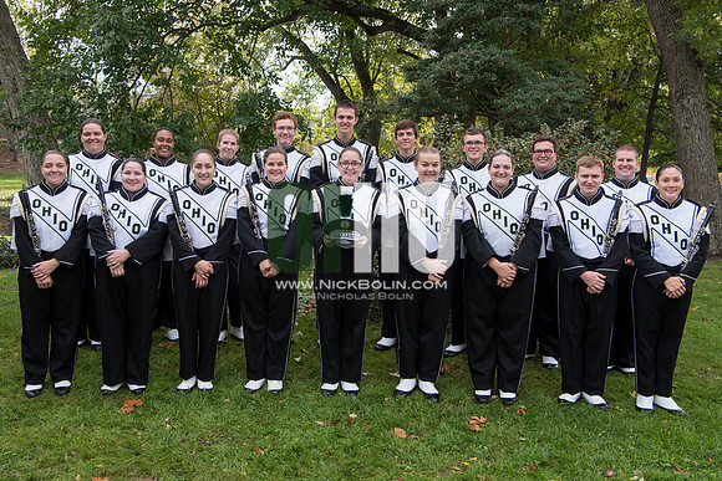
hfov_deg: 53.9
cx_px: 339
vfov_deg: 37.4
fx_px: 710
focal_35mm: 35
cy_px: 215
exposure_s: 1/320
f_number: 8
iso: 500
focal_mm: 32
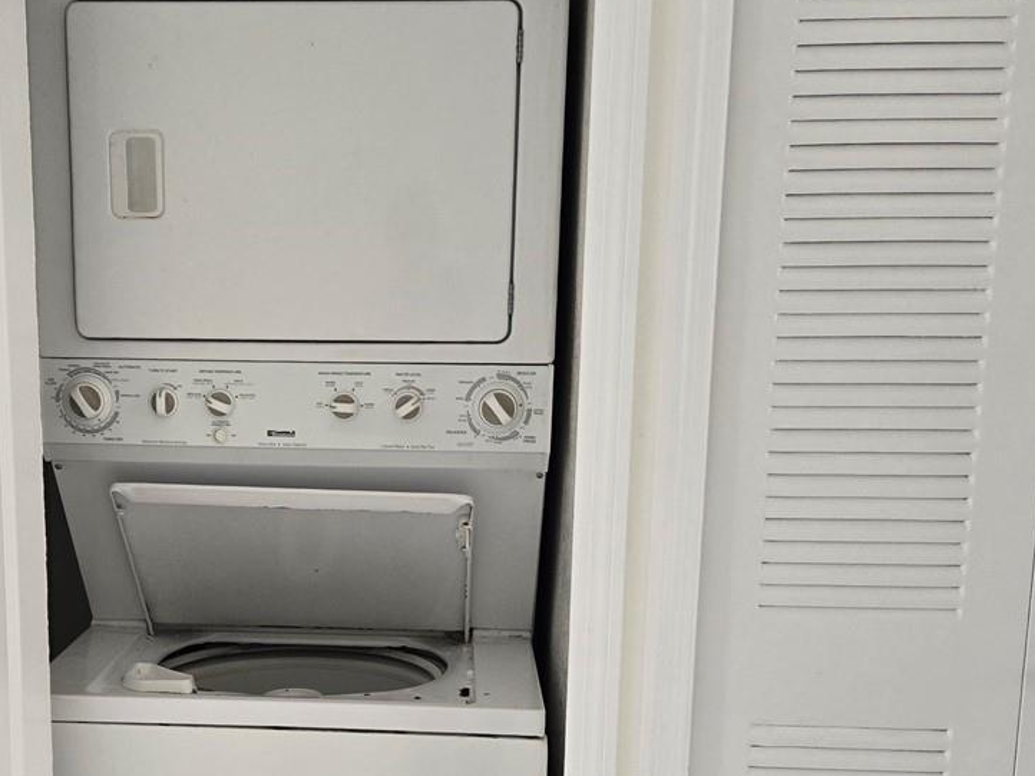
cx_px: 318
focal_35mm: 51
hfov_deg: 37.0
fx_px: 1524
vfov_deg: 28.1
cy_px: 600
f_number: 1.8
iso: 200
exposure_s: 1/120
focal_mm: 5.4
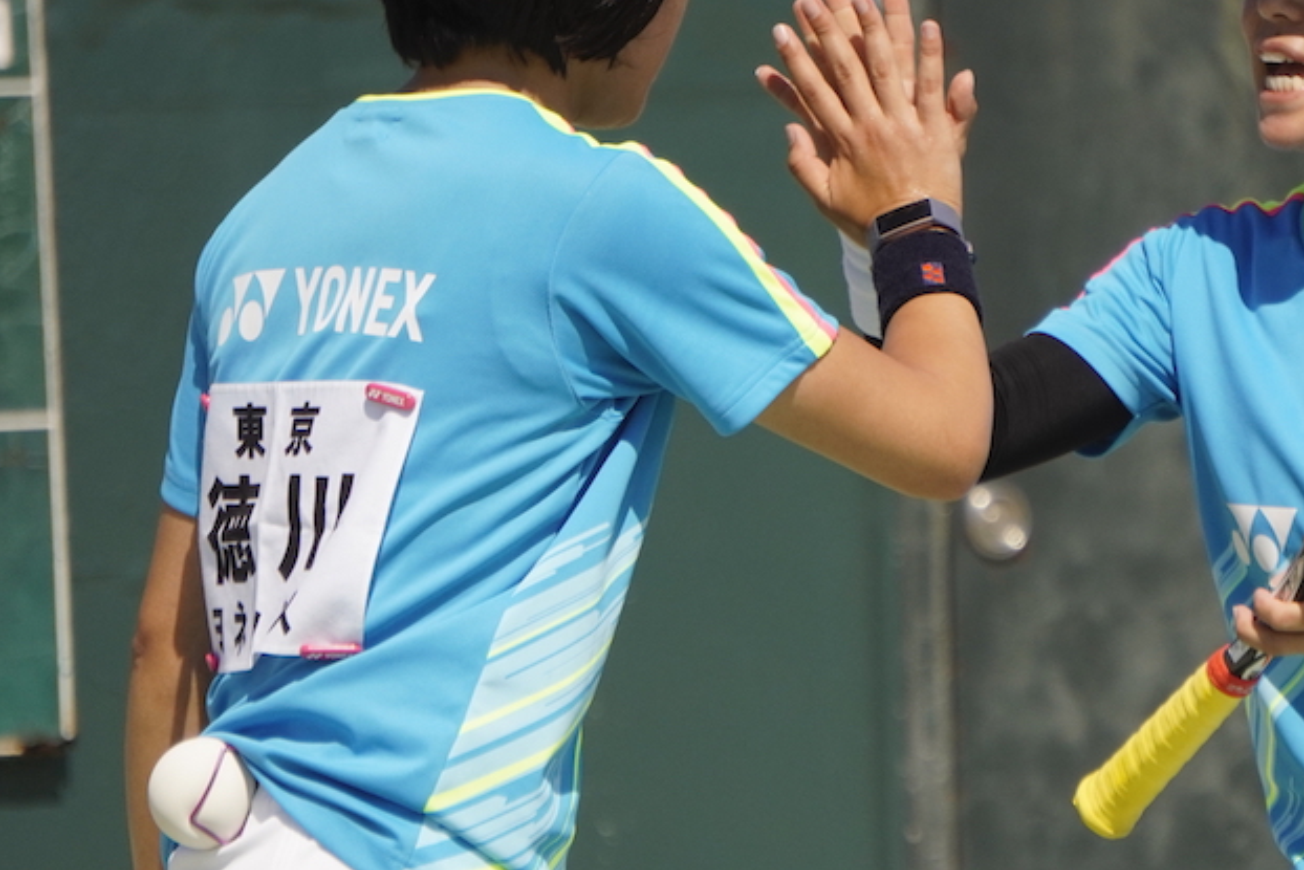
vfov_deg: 2.4
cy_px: 365
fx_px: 20866
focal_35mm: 576
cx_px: 990
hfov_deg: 3.6
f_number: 6.3
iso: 500
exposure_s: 1/4000
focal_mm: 199
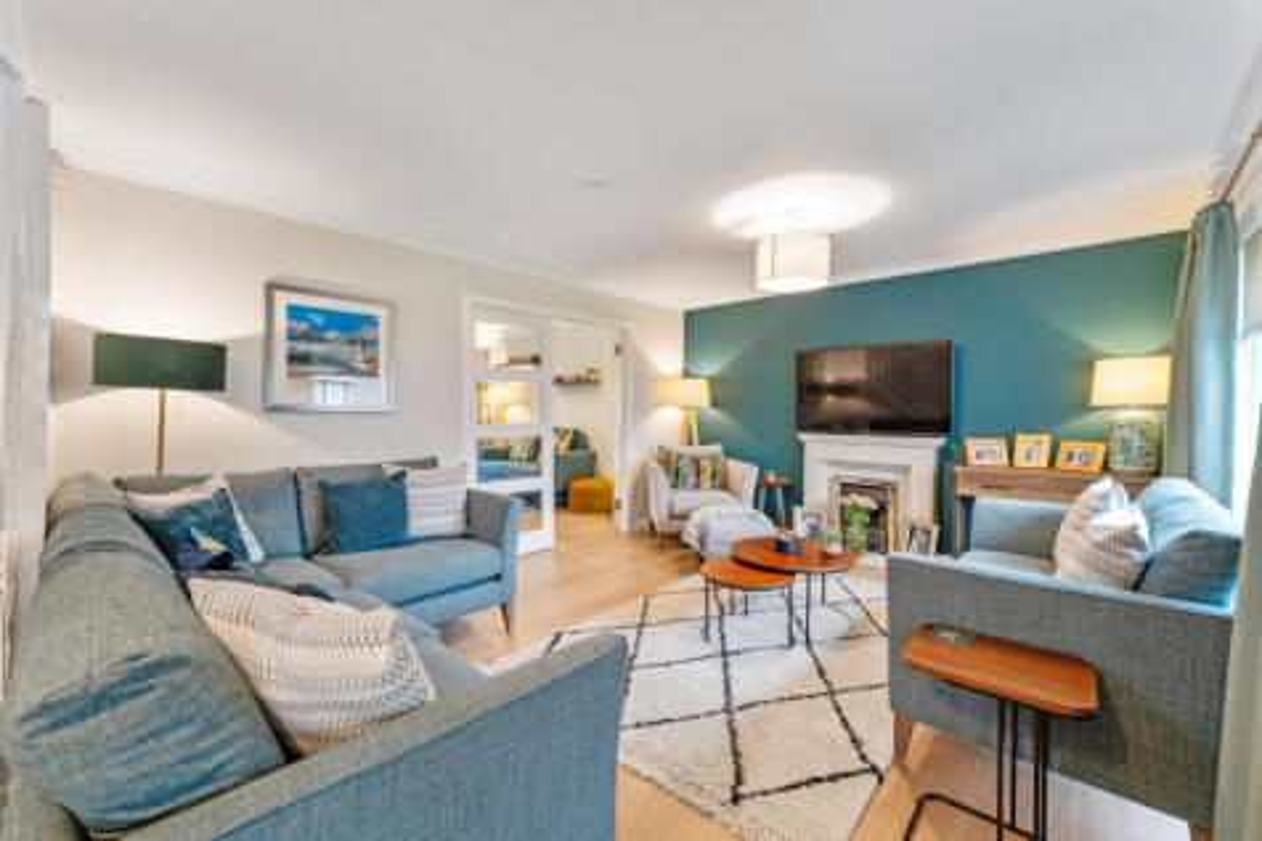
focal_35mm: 14
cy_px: 420
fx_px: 491
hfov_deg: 104.3
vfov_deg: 81.2
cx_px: 631
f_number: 8
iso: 640
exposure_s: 1/10
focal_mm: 14
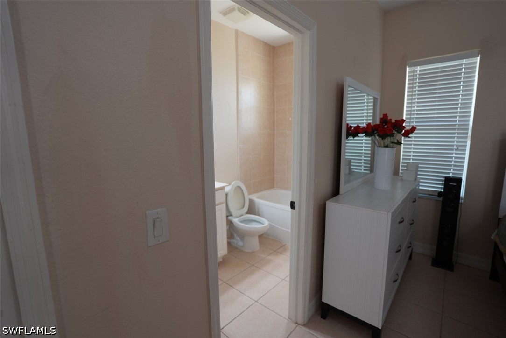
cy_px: 169
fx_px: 225
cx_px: 253
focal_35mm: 16
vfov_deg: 73.8
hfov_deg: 96.7
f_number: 2.8
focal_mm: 16
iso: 125
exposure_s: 1/30
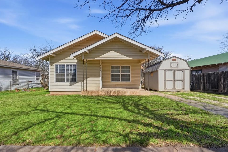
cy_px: 78
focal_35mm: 17
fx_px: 108
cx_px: 107
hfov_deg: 93.2
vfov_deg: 70.4
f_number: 22
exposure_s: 1/6400
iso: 800
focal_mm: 16
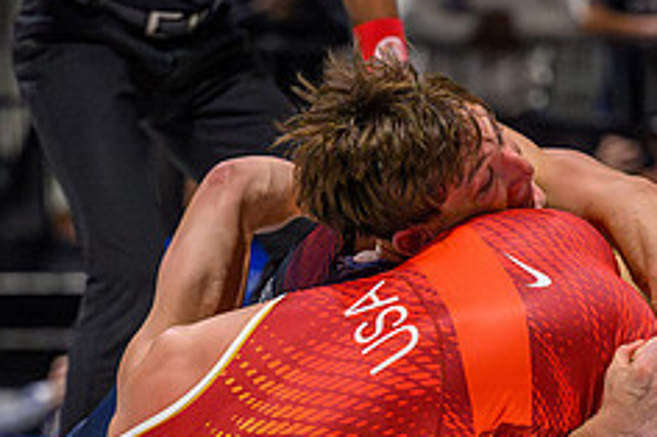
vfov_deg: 4.4
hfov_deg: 6.7
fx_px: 5653
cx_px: 360
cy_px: 498
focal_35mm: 310
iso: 5600
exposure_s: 1/800
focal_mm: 110
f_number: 2.8
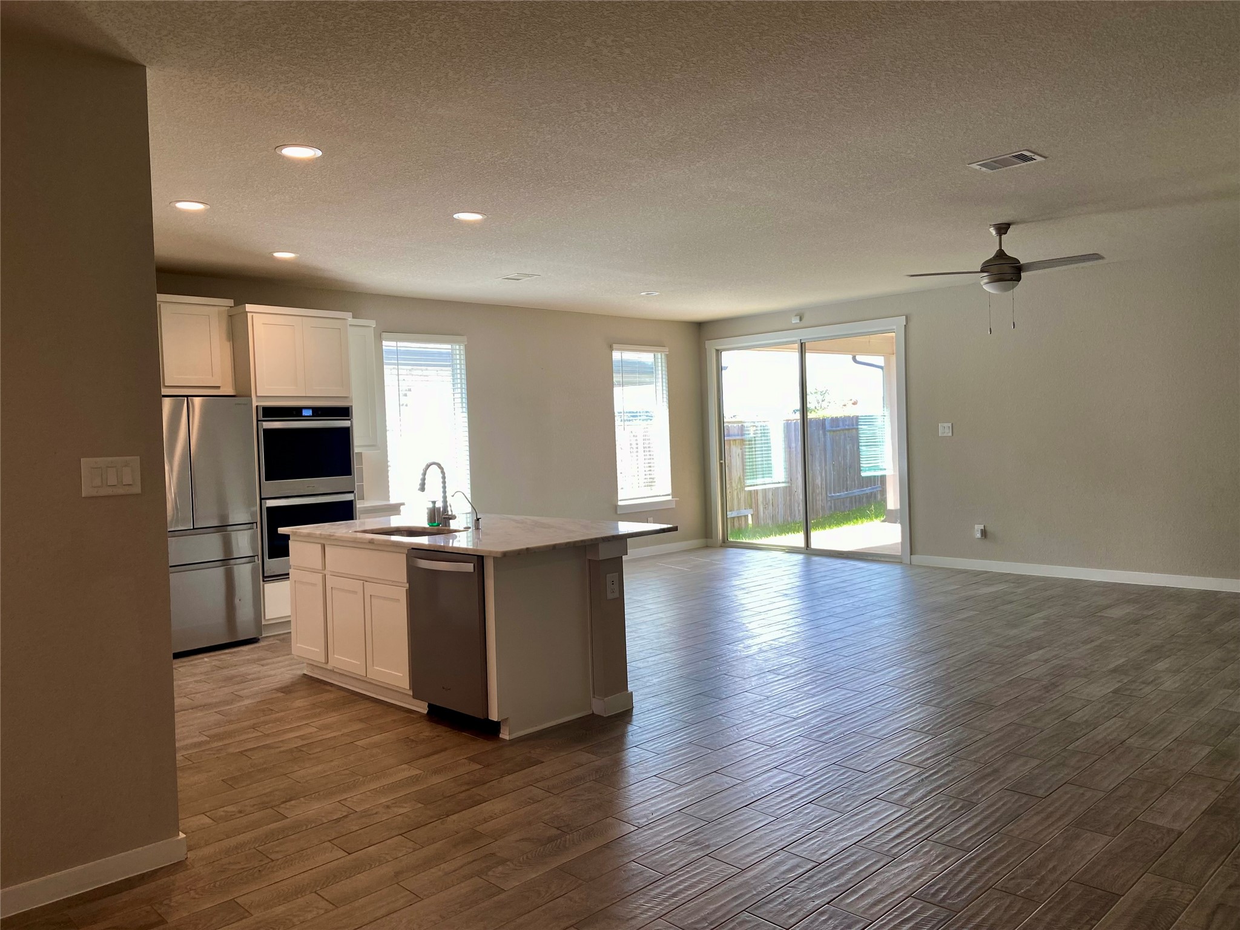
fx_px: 931
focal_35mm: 26
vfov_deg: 53.1
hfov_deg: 67.3
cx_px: 620
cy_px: 465
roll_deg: +2.1
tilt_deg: -0.3
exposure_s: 1/120
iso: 40
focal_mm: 4.25
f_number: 1.8
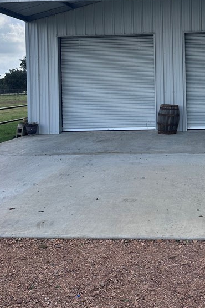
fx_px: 393
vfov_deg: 41.7
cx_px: 173
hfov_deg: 28.4
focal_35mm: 46
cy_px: 82
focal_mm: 6.86
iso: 80
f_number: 1.78
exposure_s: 1/4016
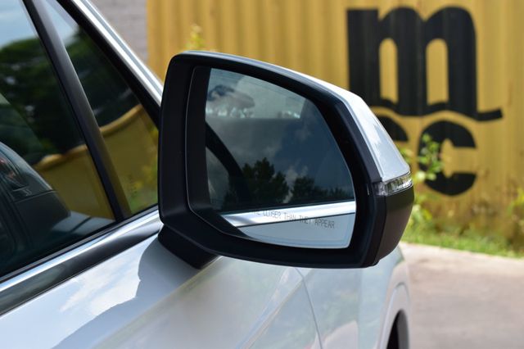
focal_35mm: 82
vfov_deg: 16.5
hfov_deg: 24.6
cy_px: 174
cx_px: 262
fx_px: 1200
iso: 400
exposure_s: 1/250
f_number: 10
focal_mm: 55
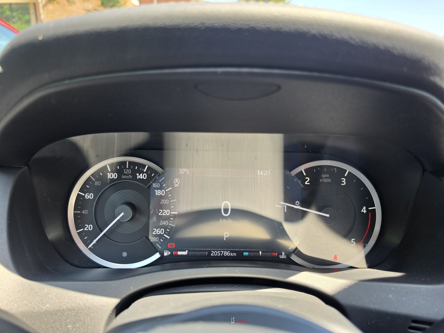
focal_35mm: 23
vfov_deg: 58.9
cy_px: 166
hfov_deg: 73.9
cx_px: 222
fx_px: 295
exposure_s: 1/50.6
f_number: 1.4
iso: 12
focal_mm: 6.5
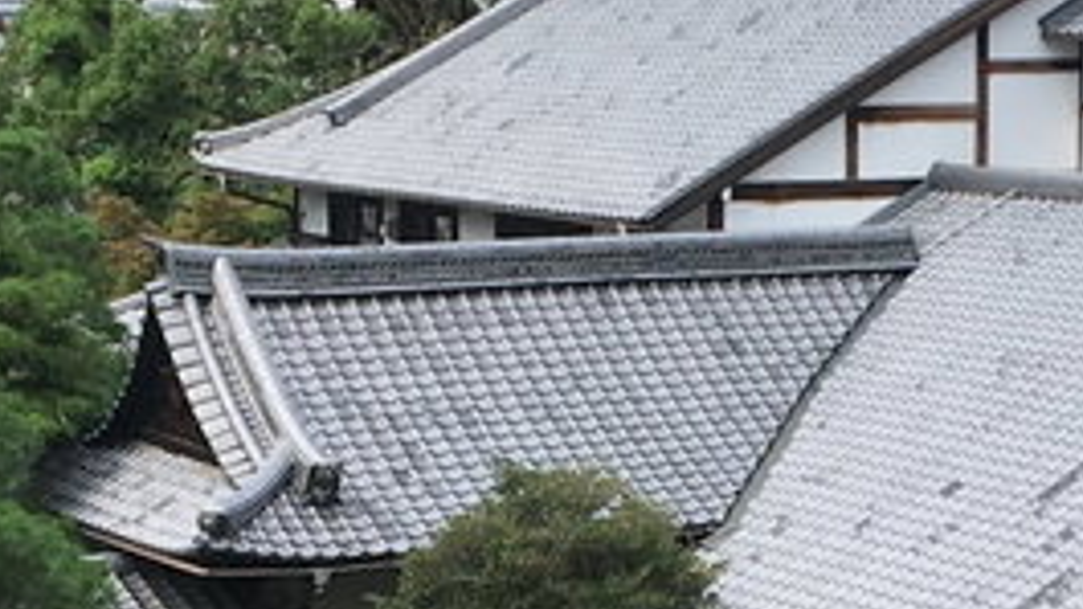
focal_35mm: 143
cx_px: 732
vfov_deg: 8.4
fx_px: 4106
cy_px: 748
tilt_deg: -10.2
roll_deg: -1.1
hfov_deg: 15.0
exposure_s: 1/874
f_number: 2.2
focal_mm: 4.15
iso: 25
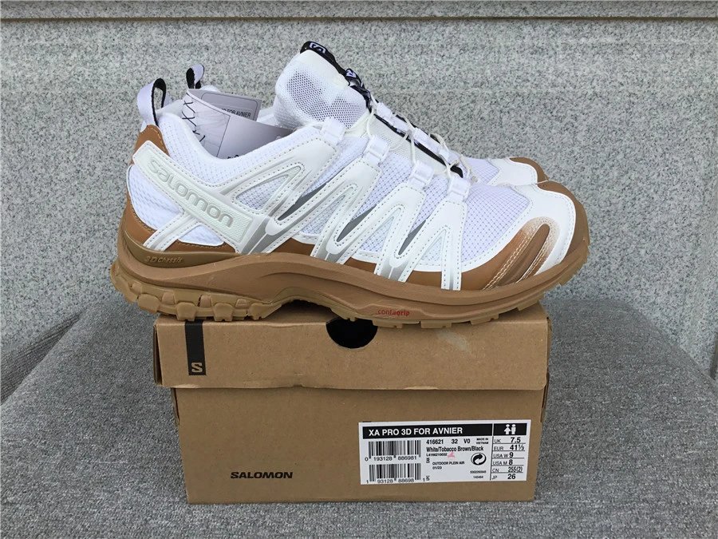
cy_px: 270
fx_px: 643
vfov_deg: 45.4
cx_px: 359
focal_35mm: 31
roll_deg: +0.8
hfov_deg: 58.4
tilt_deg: -20.3
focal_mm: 3.3
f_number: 2.4
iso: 25
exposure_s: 1/578
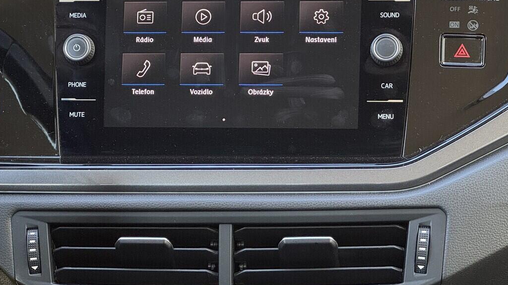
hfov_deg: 18.2
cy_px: 176
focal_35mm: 118
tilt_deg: -16.1
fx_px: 1589
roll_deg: +0.5
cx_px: 250
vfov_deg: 10.3
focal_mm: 9
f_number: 2.8
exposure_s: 1/99
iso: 200
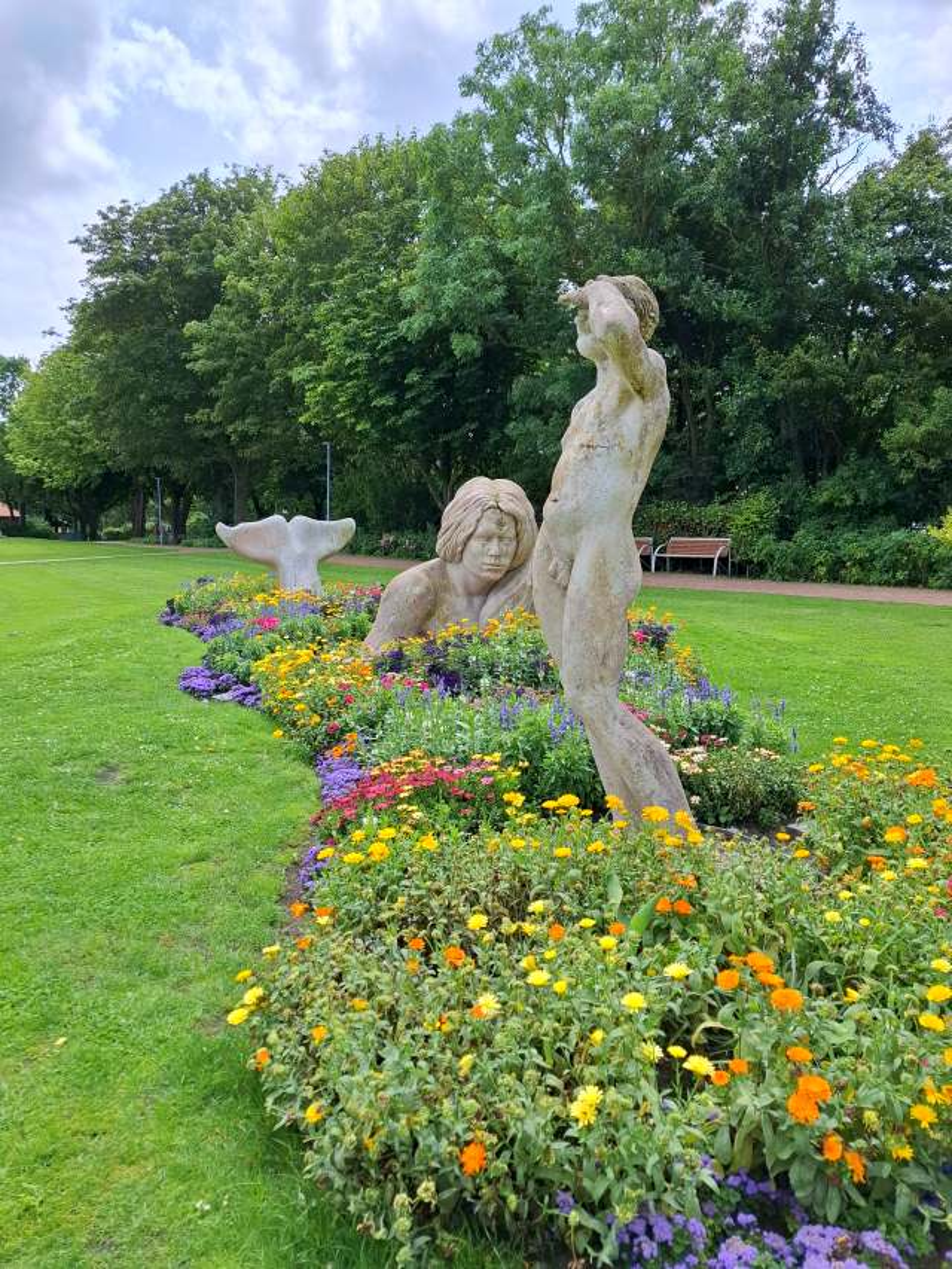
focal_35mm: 23
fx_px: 843
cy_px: 634
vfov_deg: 73.9
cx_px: 476
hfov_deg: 58.9
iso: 50
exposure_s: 1/964
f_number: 1.8
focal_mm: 5.54
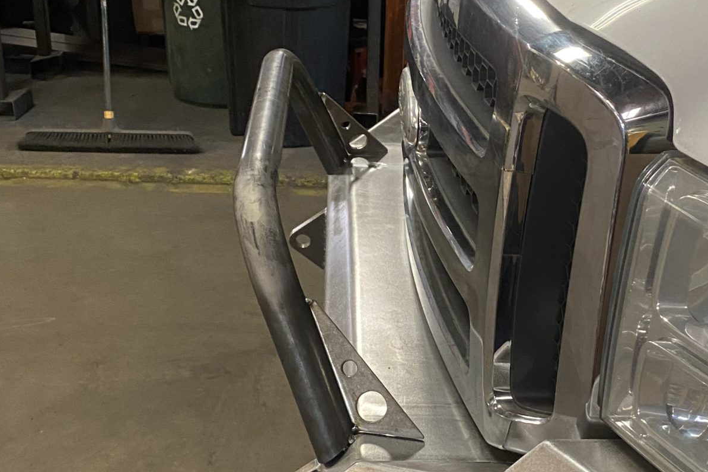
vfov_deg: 23.2
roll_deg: -3.9
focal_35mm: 58
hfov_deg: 34.4
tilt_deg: -26.1
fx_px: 1141
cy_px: 344
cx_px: 404
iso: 320
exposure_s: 1/40
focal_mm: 4.25
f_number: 1.8
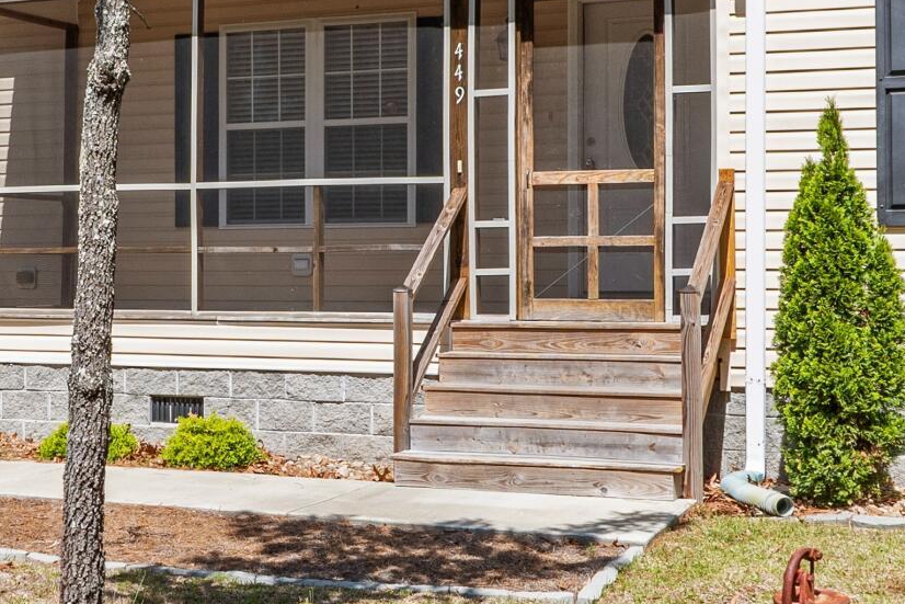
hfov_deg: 29.0
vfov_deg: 19.7
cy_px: 244
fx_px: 1735
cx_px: 275
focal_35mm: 69
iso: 100
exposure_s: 1/320
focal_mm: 13
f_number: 9
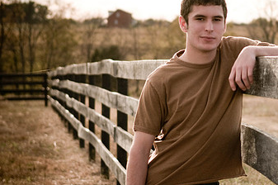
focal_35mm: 142
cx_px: 219
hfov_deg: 14.4
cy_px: 89
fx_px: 1094
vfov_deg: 9.7
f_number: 2.8
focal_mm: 55
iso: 200
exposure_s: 1/1600
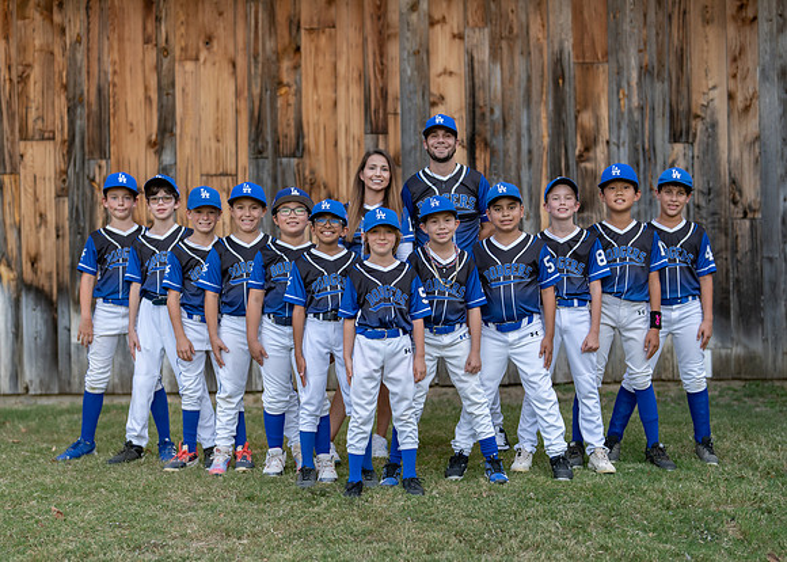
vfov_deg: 23.0
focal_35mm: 62
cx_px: 375
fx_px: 1378
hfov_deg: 31.9
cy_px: 326
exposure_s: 1/640
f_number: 1.6
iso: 100
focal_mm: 50
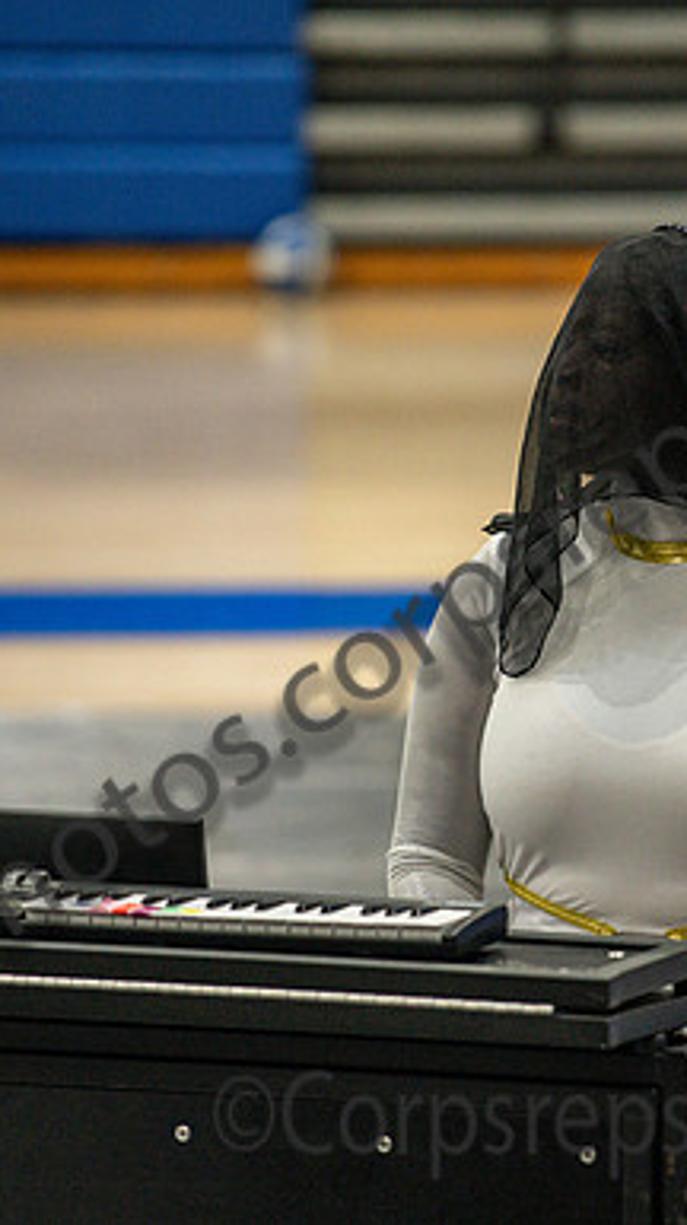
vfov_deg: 6.8
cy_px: 612
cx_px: 506
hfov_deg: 3.8
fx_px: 10254
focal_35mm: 316
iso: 4000
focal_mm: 200
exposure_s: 1/500
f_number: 4
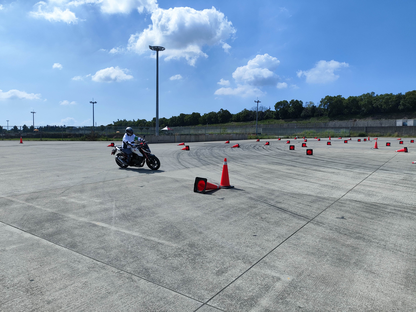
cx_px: 208
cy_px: 156
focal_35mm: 24
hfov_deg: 71.6
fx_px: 289
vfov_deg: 56.9
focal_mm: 4.68
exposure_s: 1/2932
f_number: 1.8
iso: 50
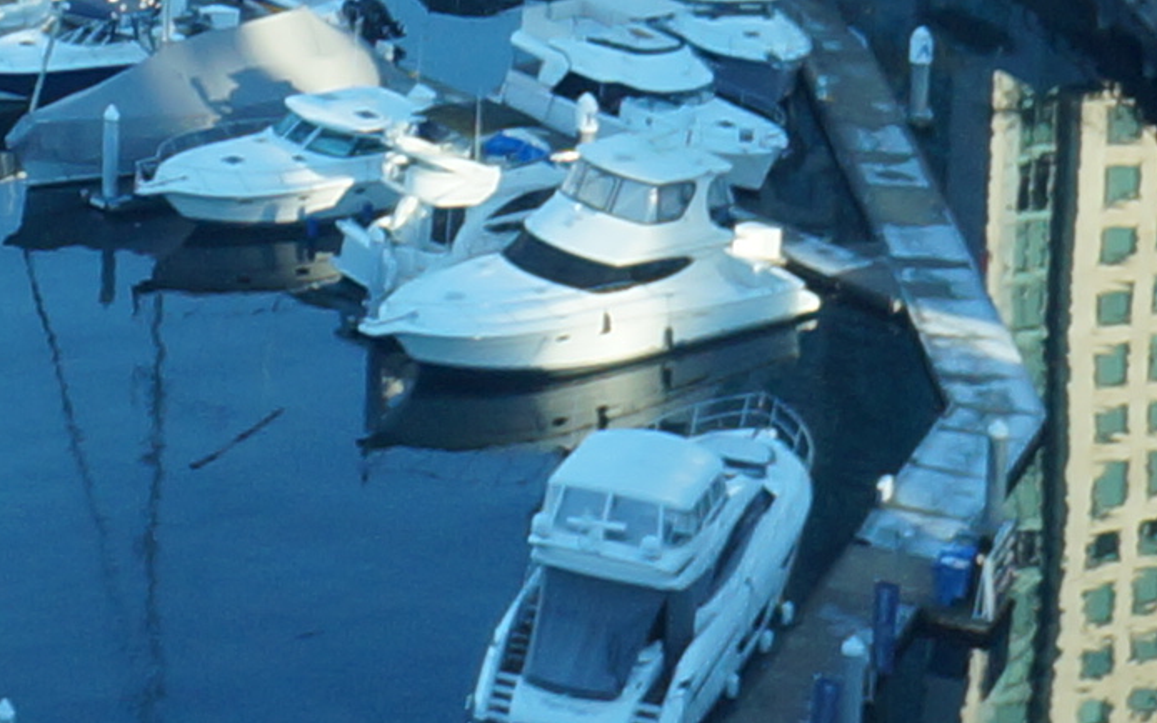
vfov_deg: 7.2
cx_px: -1232
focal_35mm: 173
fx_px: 5456
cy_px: -845
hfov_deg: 10.9
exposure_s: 1/160
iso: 200
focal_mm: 16
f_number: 6.3
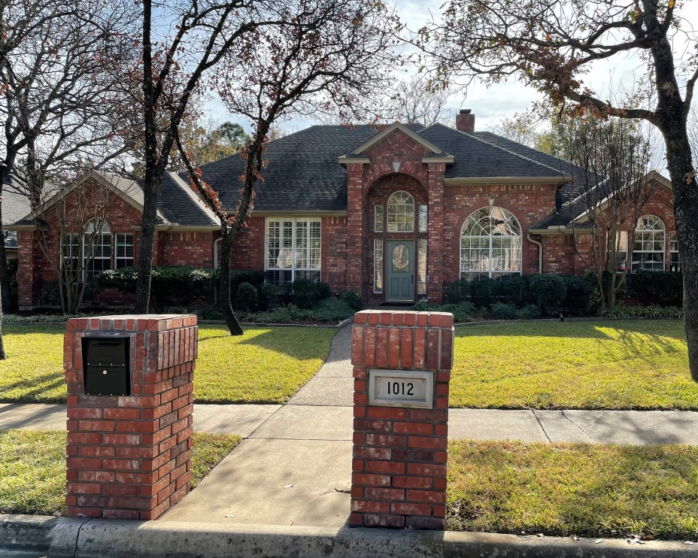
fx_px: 578
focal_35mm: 28
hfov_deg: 62.1
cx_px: 384
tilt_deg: +0.5
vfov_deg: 51.5
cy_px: 271
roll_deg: -0.3
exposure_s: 1/2304
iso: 32
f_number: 1.6
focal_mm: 4.2
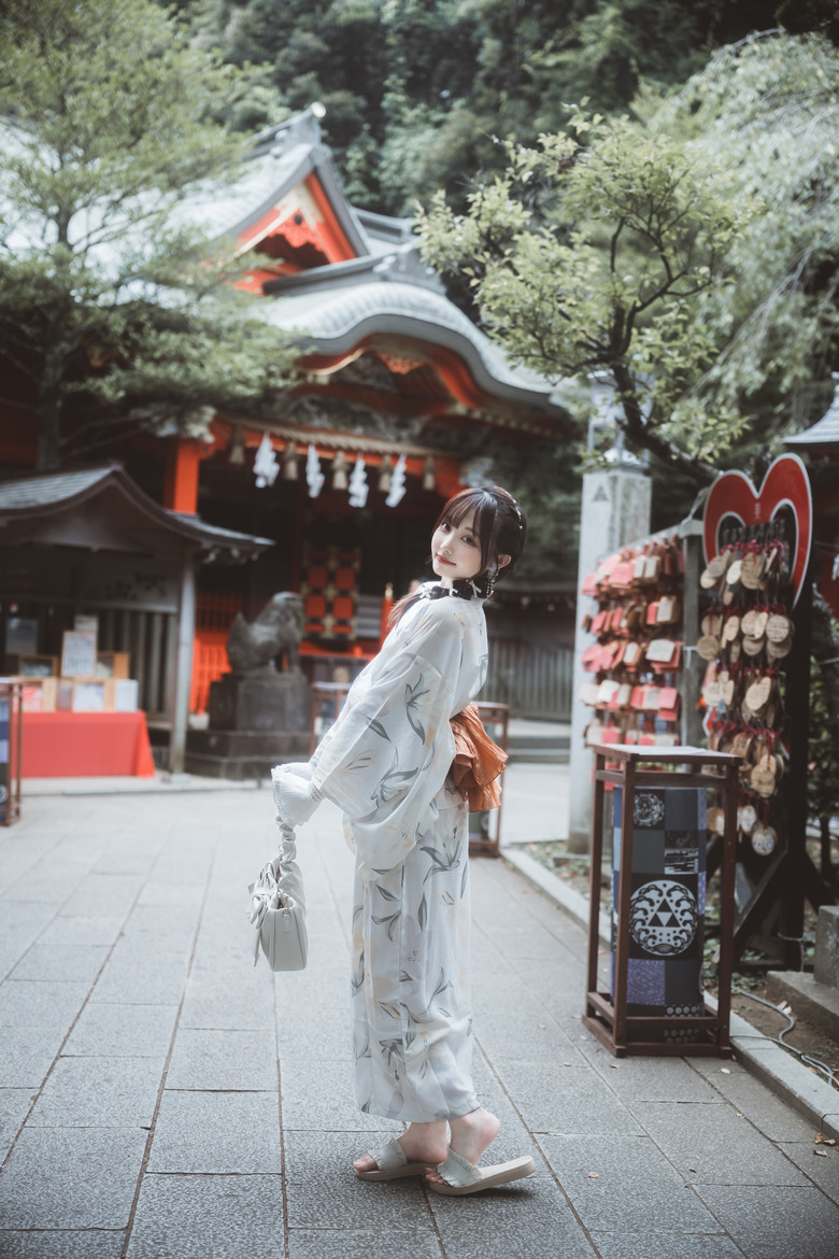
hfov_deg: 35.1
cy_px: 630
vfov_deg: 50.7
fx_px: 1328
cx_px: 420
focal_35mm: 38
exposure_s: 1/500
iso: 200
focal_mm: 38
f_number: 2
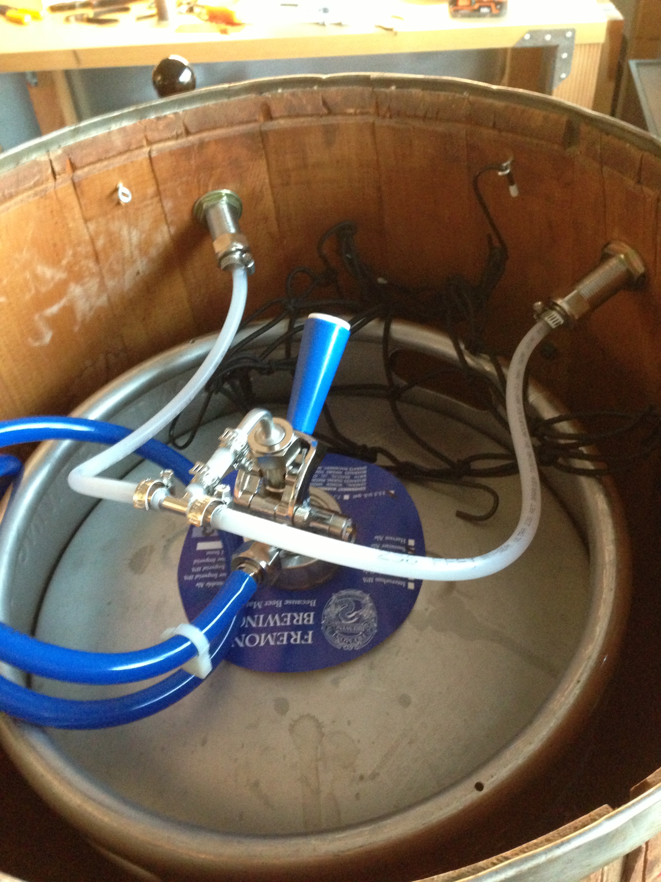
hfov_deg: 42.9
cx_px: 330
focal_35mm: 33
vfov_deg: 55.4
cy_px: 441
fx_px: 840
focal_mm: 4.13
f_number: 2.4
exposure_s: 1/15
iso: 500
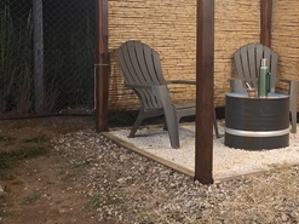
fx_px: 354
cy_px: 76
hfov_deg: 42.6
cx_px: 259
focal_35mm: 41
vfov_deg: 34.8
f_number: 1.8
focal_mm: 5.54
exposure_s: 1/33
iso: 400
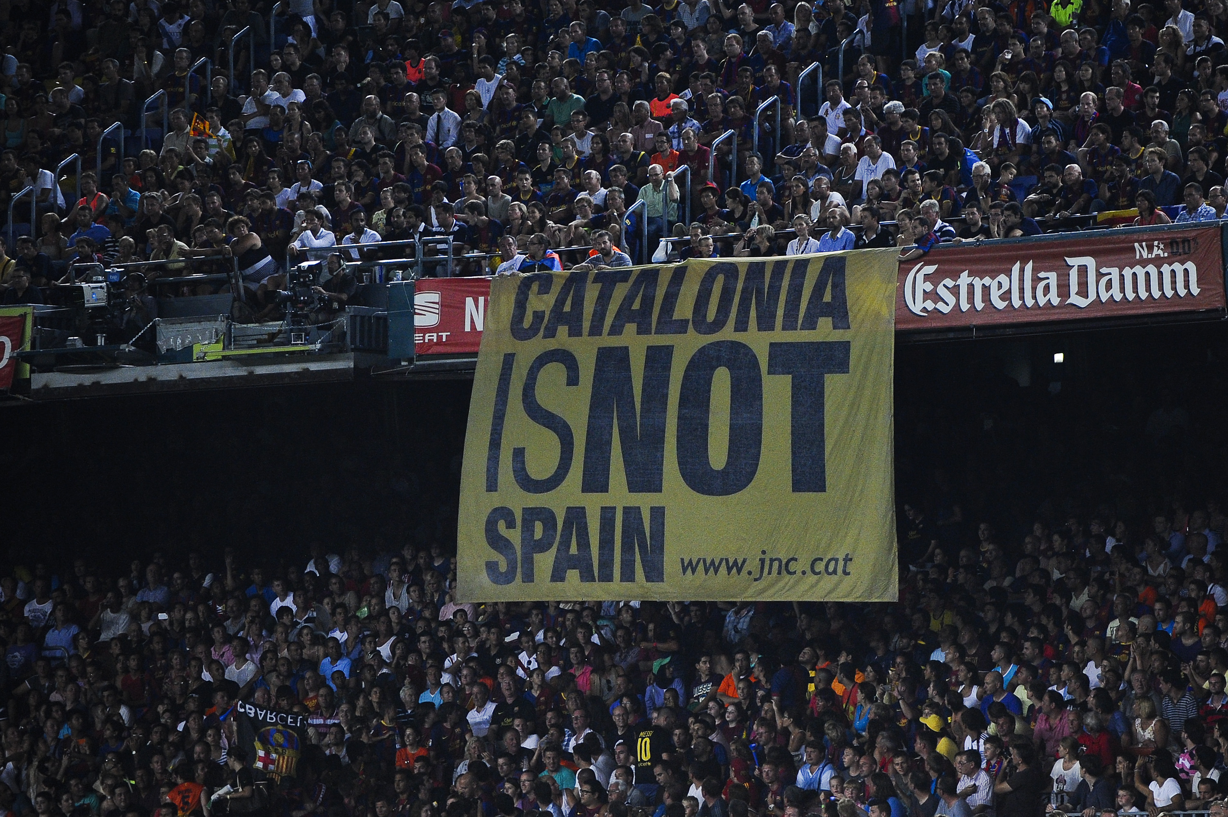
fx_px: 6819
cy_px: 408
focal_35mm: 200
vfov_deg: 6.9
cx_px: 614
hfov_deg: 10.3
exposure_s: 1/1250
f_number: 2.8
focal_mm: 200
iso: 1600
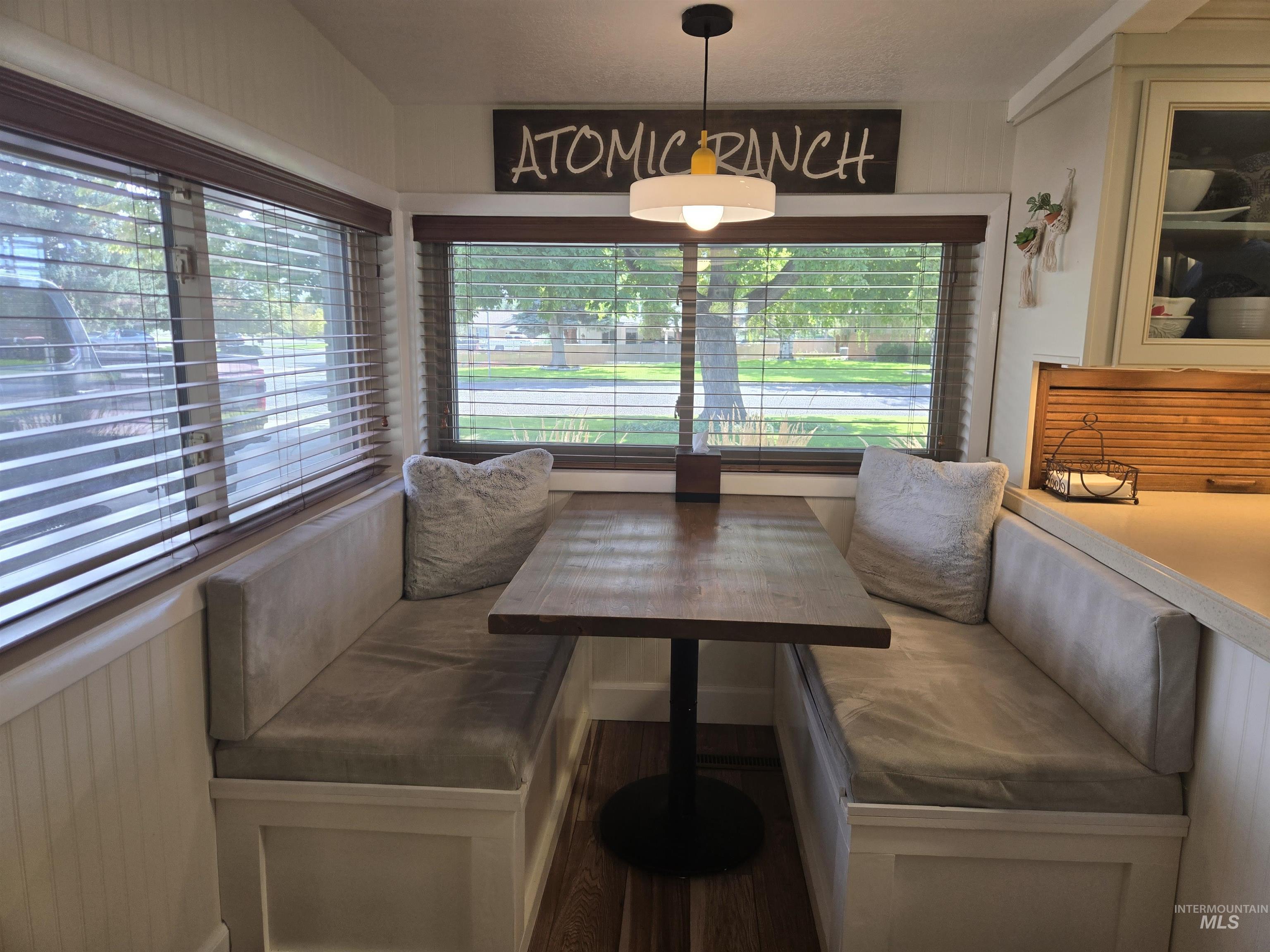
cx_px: 635
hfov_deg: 73.9
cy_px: 476
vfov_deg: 58.9
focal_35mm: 23
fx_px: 844
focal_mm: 5.4
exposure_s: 1/120
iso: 80
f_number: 1.8
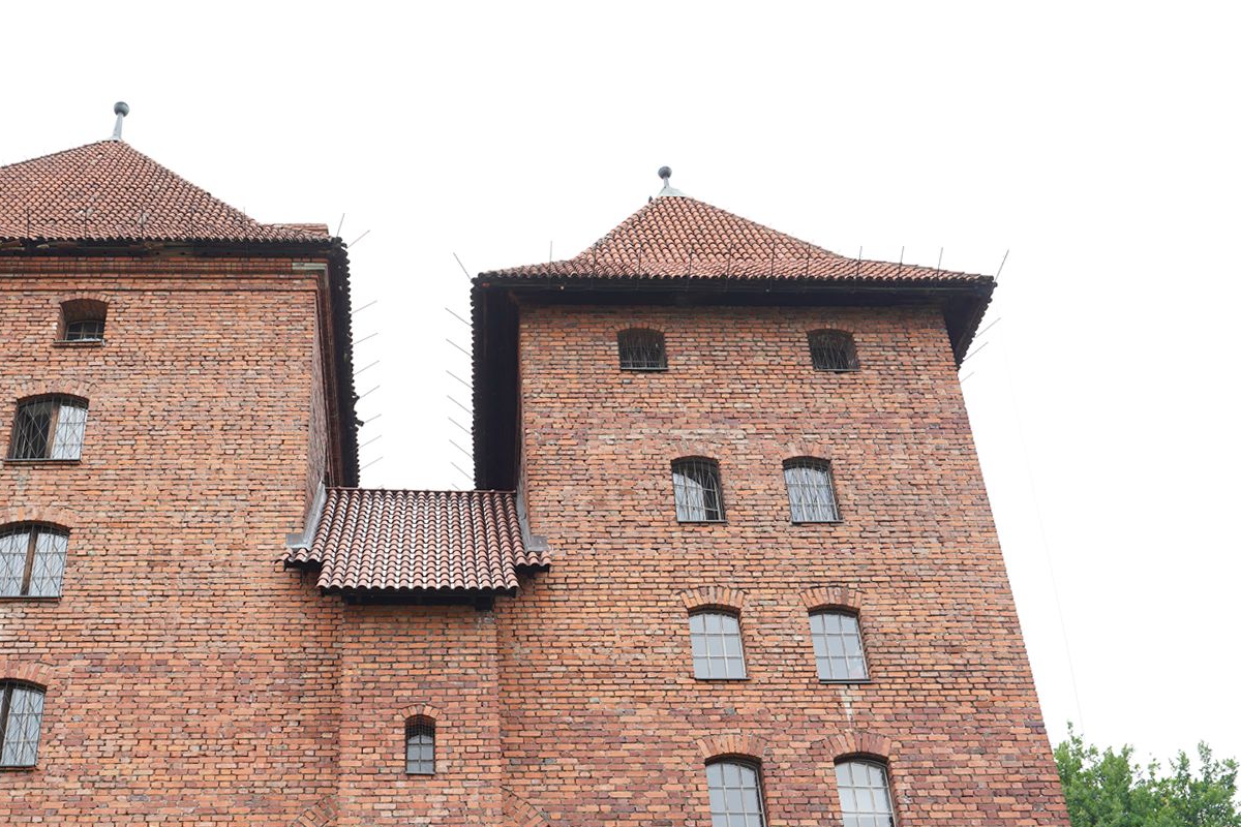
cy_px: 654
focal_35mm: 40
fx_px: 1379
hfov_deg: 48.0
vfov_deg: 32.5
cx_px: 457
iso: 100
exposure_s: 1/100
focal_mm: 24
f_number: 5
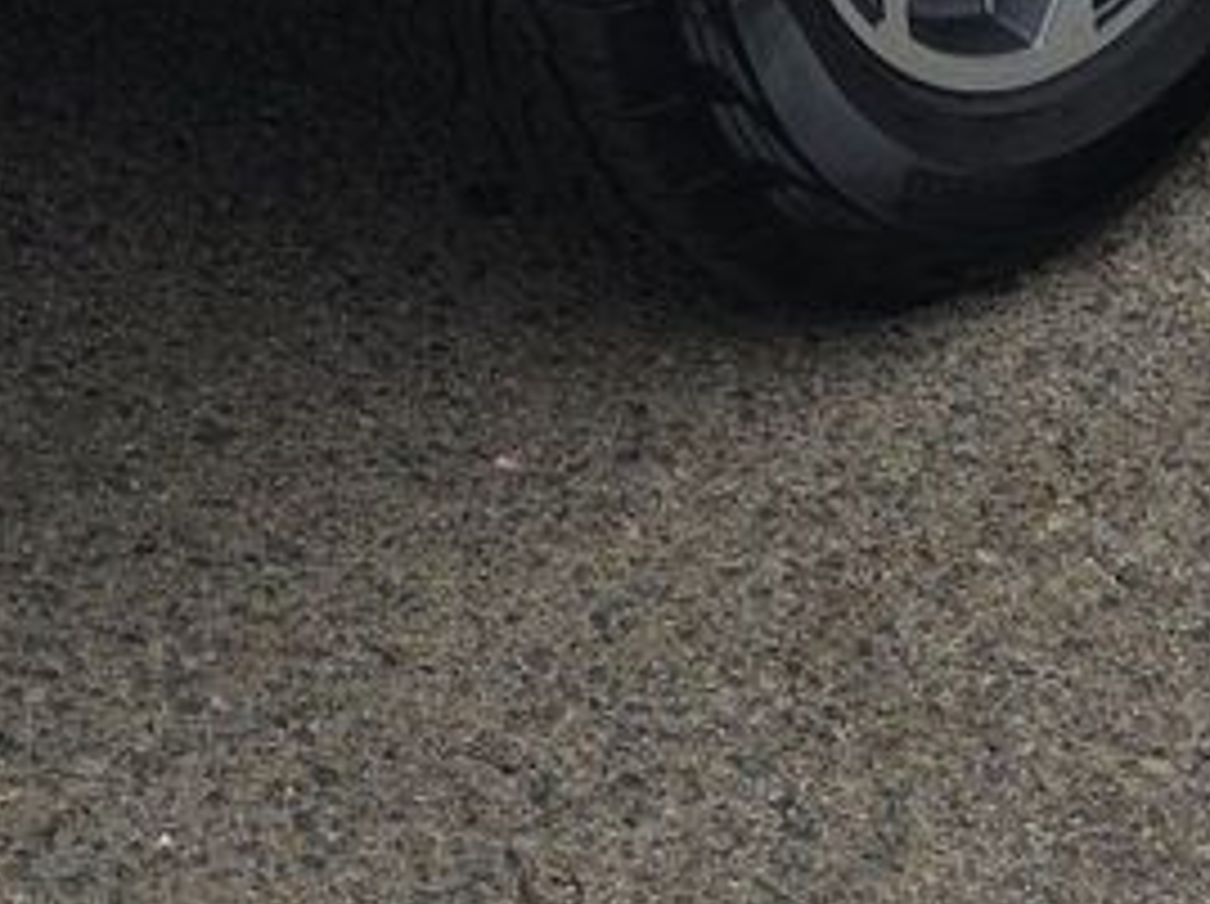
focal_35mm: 137
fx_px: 4782
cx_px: 162
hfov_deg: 14.3
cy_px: -1678
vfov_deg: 9.0
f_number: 1.4
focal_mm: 6.5
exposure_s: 1/6806
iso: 63
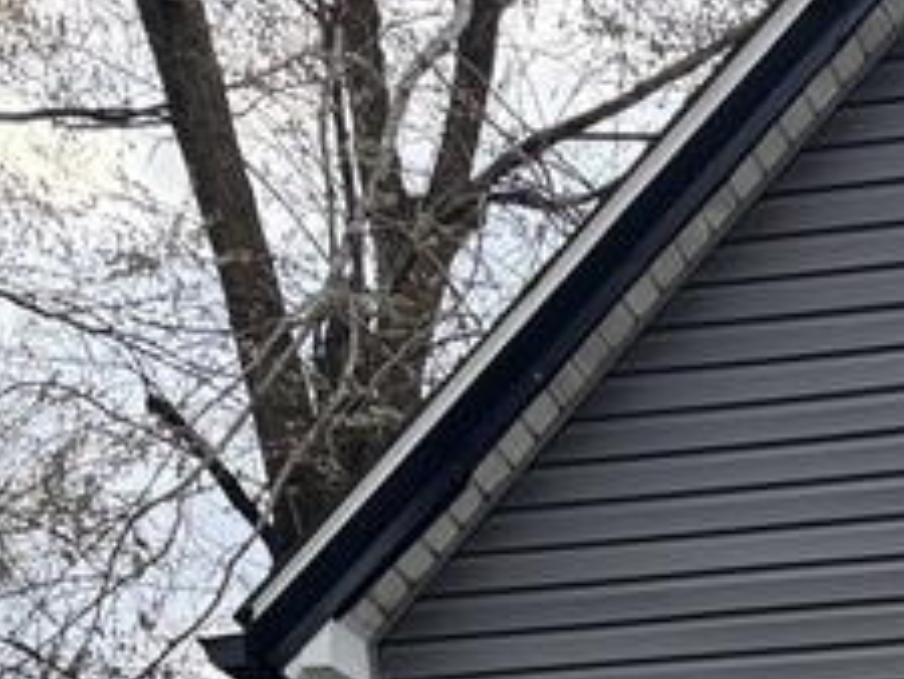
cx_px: 1591
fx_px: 3005
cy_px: 1868
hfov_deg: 15.0
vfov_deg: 10.3
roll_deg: +1.2
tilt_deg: +0.9
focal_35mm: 115
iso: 100
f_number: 1.78
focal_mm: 6.76
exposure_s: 1/121
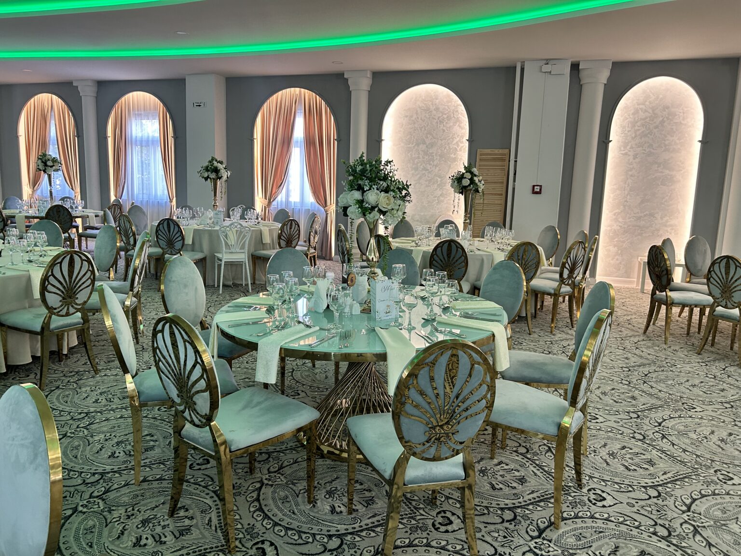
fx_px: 557
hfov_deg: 67.3
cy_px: 278
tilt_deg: -9.6
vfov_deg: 53.1
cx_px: 370
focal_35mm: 26
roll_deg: -1.6
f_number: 1.5
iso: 125
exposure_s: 1/96
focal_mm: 5.7
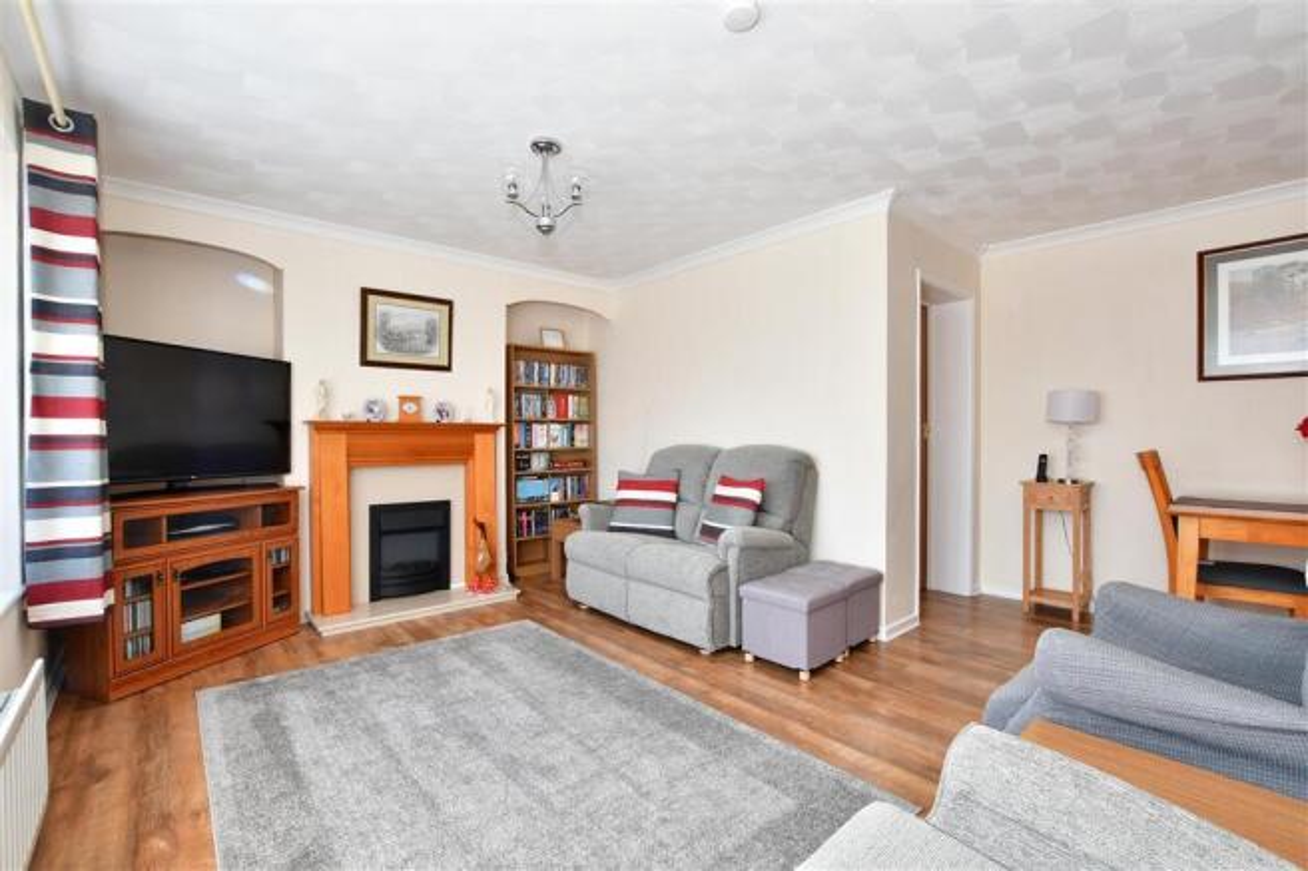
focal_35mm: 15
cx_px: 654
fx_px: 545
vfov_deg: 77.3
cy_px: 436
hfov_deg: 100.4
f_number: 8
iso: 200
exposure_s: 1/10
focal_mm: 10
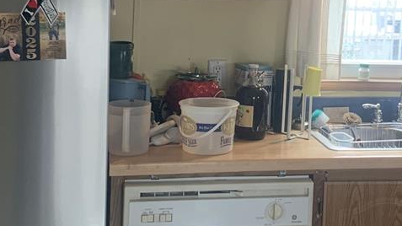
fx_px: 810
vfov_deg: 15.8
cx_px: 303
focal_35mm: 76
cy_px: 49
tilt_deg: -8.0
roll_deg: -1.7
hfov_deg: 27.5
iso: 100
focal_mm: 4.25
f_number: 1.8
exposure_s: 1/68
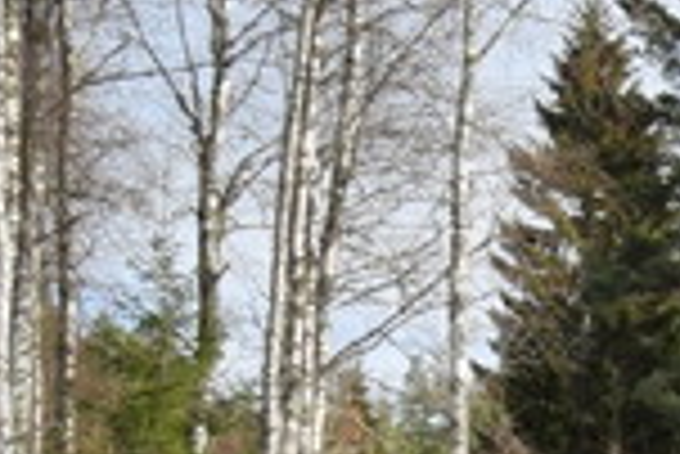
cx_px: 1783
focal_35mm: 200
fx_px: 3785
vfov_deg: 6.8
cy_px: 643
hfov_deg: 9.0
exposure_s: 1/250
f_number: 8
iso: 200
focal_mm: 21
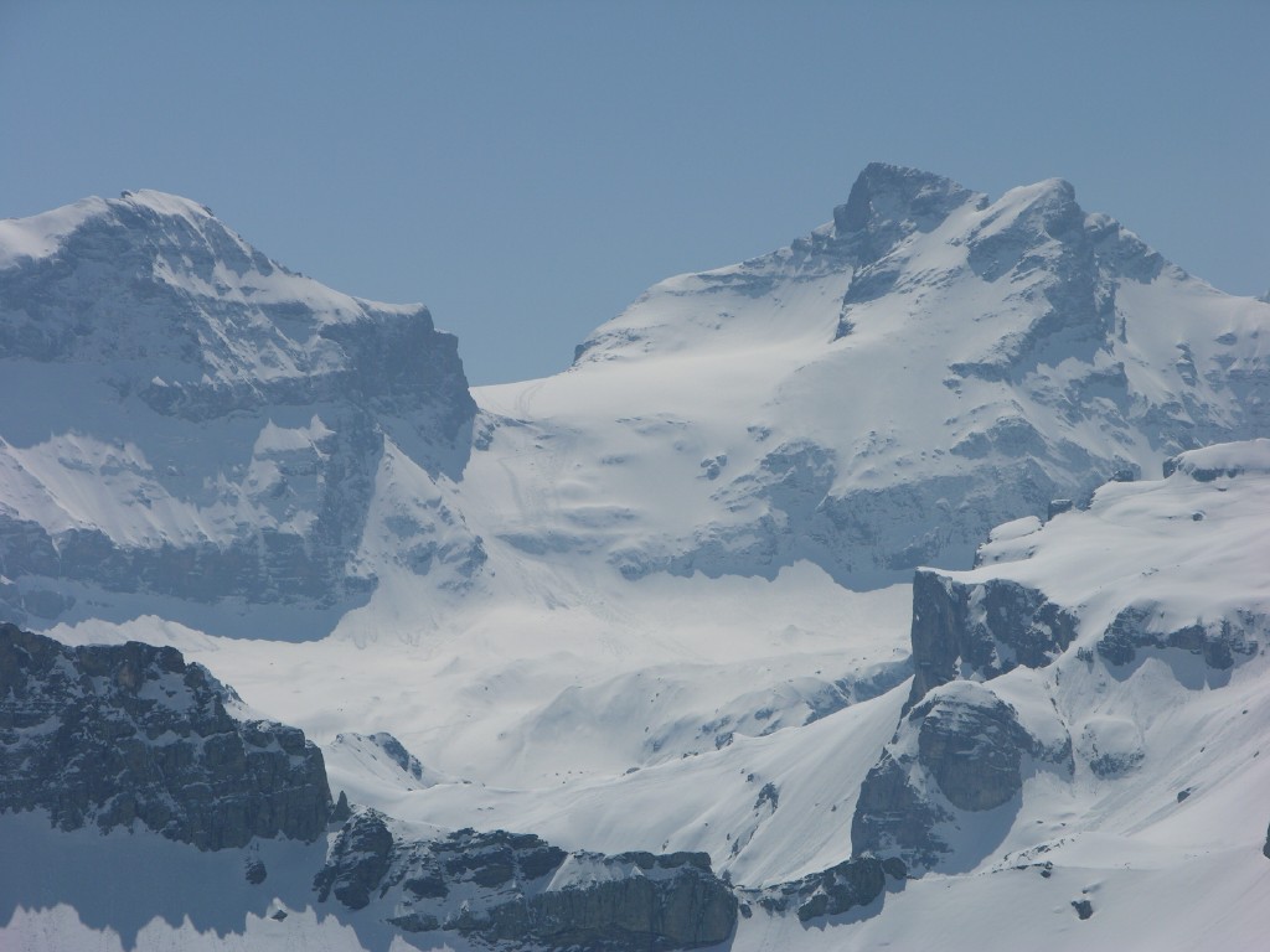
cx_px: 635
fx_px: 6604
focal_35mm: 180
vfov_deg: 8.2
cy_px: 476
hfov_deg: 11.0
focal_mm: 44.7
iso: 50
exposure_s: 1/733
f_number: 7.1
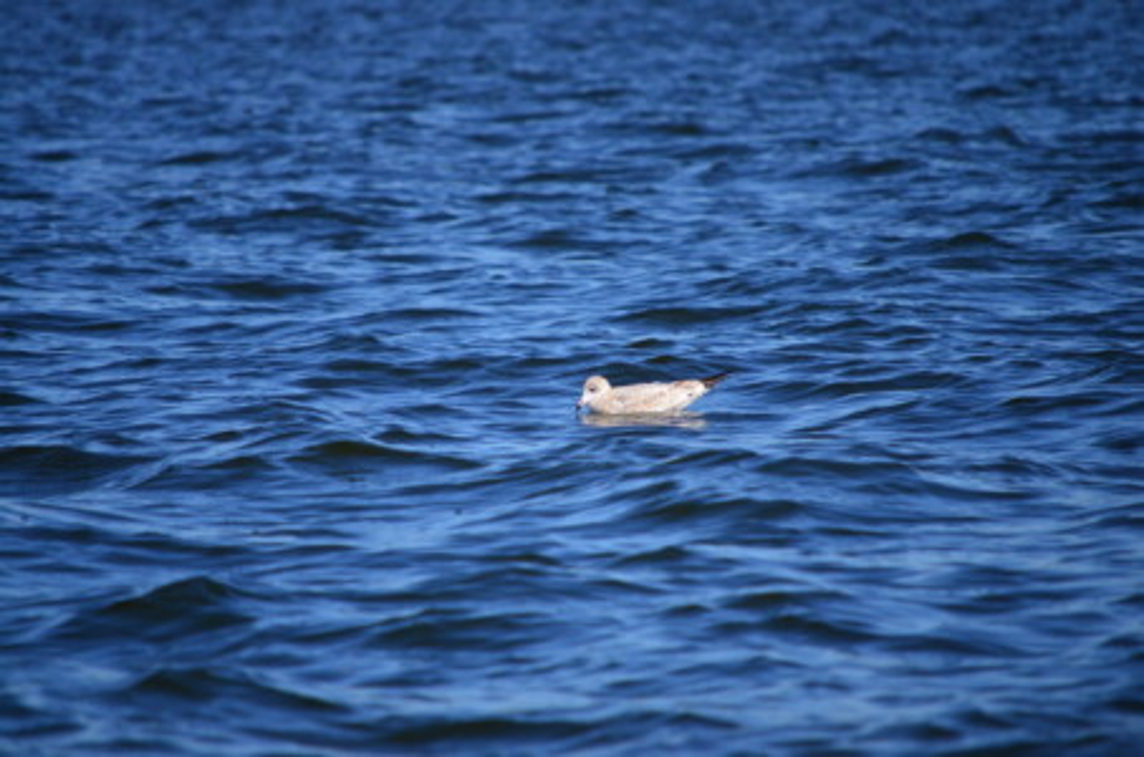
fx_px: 9513
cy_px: 378
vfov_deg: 4.6
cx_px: 572
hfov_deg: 6.9
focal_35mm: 300
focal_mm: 200
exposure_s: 1/2000
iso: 400
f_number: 5.6
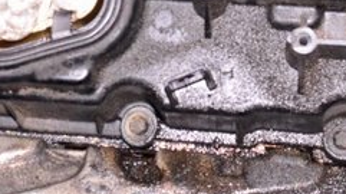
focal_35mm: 140
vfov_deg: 8.4
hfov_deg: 15.3
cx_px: 115
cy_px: -103
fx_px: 1285
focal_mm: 21
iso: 1600
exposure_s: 1/200
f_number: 8
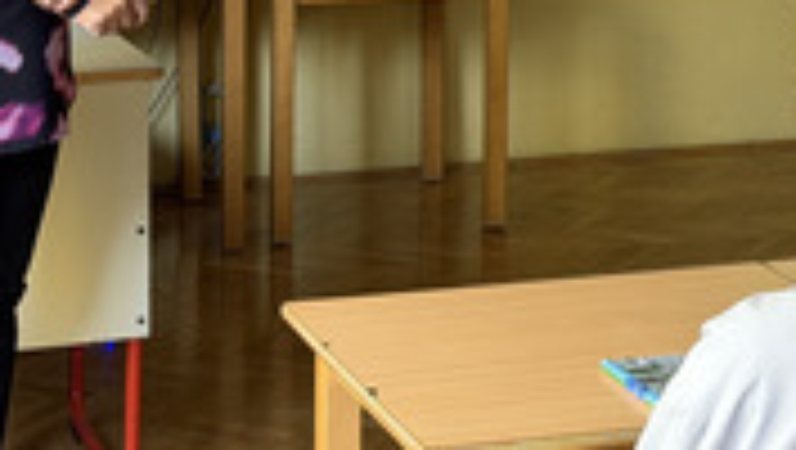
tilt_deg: -6.7
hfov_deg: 16.0
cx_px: 603
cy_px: -180
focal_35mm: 133
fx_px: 2810
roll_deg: -0.4
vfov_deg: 9.0
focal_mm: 6.76
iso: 250
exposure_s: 1/55
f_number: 1.78
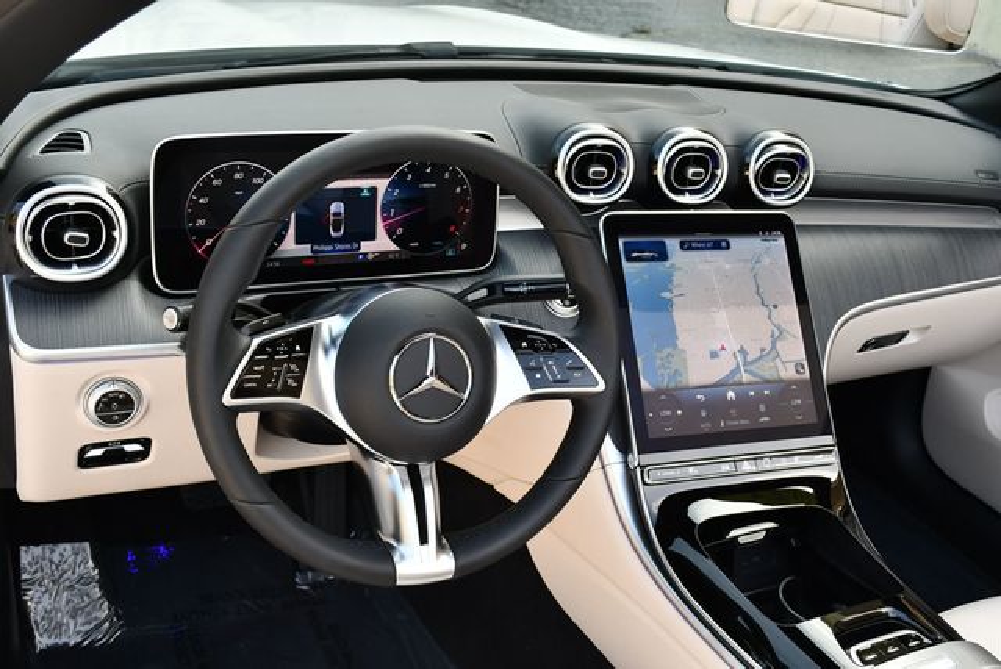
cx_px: 500
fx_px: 1113
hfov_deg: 48.4
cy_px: 334
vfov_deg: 33.5
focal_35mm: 40
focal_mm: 20
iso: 400
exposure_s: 1/250
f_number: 5
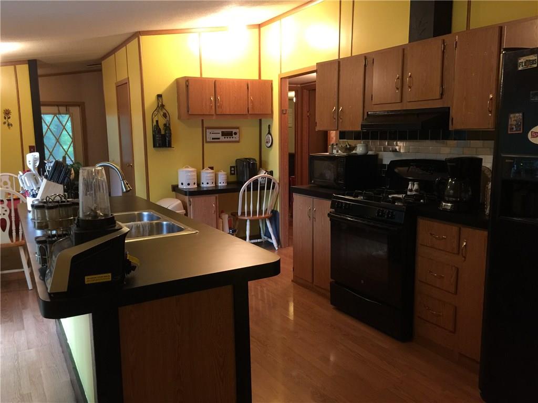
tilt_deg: -8.2
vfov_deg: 48.2
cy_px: 202
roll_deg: +0.3
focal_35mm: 29
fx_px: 451
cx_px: 269
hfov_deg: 61.7
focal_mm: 4.15
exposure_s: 1/15
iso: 125
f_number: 2.2
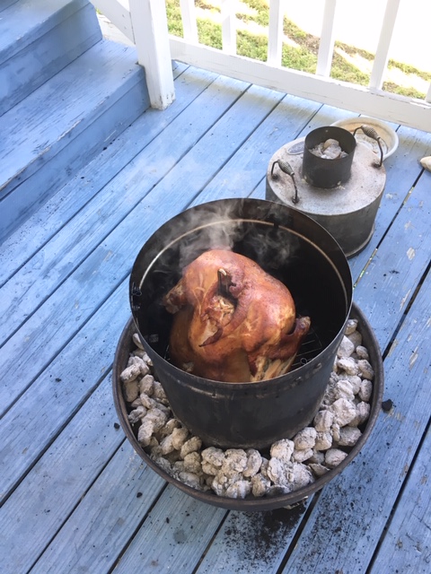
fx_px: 481
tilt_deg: -56.9
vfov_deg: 61.7
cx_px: 216
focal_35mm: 29
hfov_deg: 48.2
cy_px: 287
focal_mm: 4.15
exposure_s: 1/30
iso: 25
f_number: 2.2
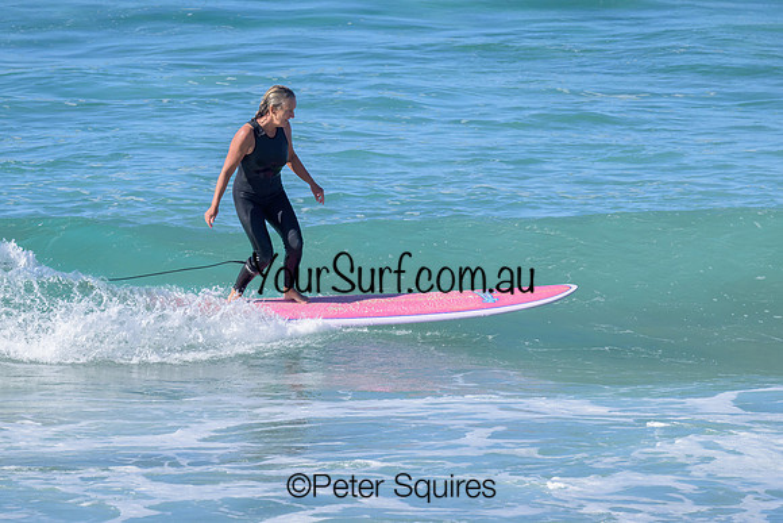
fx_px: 15950
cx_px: 367
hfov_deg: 2.8
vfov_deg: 1.9
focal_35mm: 733
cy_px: 253
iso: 640
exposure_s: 1/1250
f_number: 11
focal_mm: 540
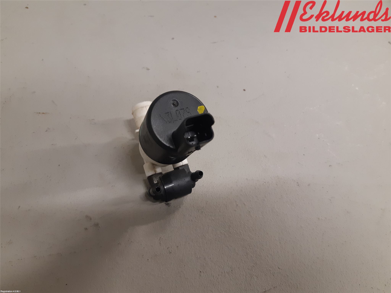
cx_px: 196
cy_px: 146
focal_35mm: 26
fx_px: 294
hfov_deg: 67.3
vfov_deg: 53.1
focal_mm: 3.93
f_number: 1.7
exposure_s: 1/50
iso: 125
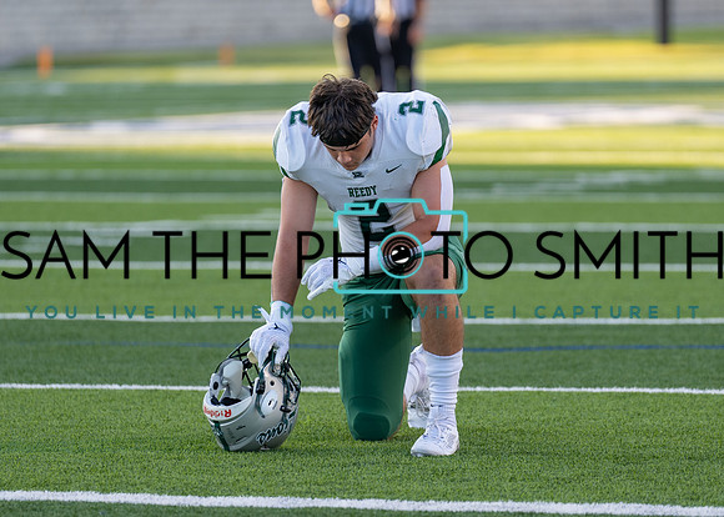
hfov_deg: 6.4
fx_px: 6513
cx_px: 379
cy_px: 285
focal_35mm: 317
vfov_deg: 4.5
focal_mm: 200
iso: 200
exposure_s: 1/500
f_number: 2.8
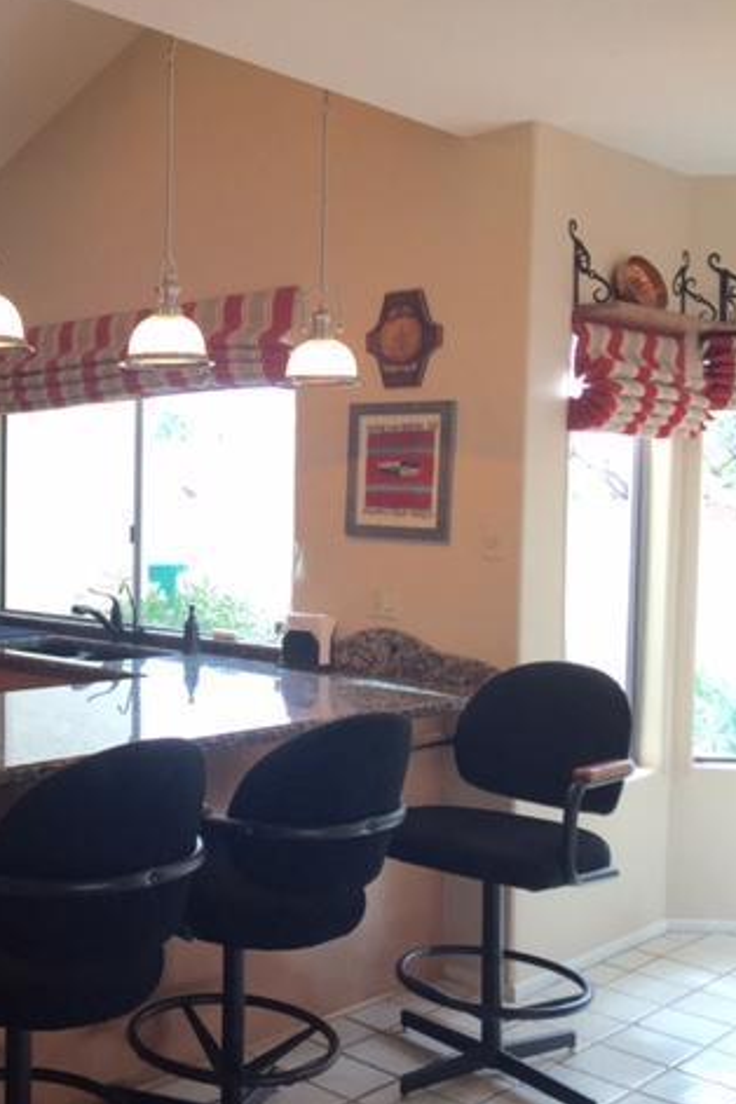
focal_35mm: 41
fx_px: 1257
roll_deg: -1.9
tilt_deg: -1.7
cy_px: 546
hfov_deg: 31.1
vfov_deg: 47.4
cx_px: 66
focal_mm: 4.15
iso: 40
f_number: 2.2
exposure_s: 1/60
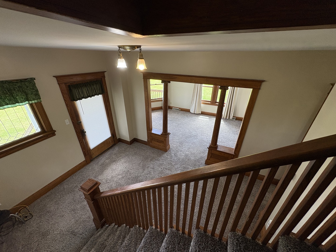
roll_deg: +0.2
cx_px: 168
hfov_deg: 102.1
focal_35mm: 14
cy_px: 126
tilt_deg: -26.6
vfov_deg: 85.7
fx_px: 136
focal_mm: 2.22
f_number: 2.2
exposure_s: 1/120
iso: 160
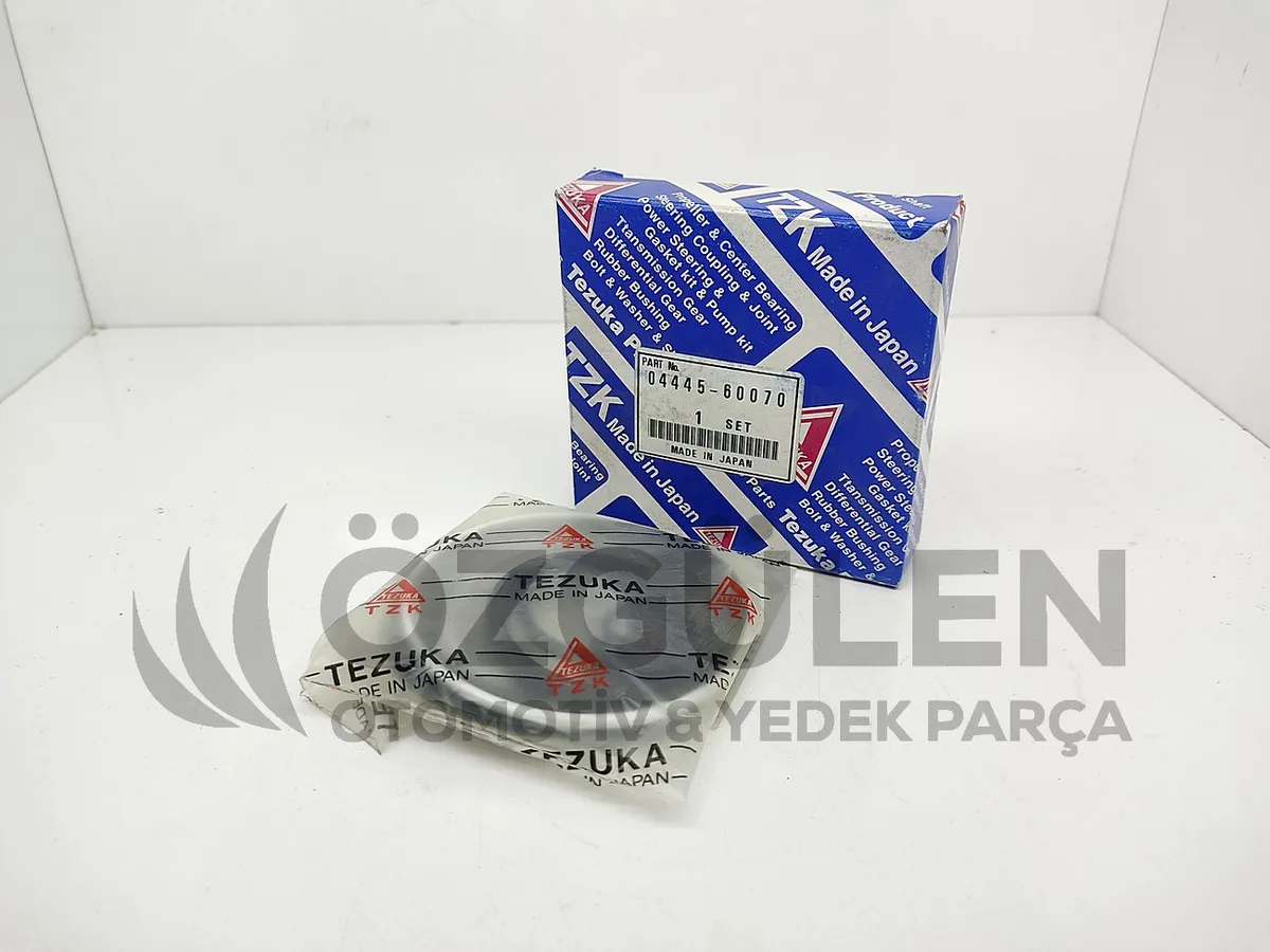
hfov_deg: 67.3
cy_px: 476
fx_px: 954
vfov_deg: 53.1
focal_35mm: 26
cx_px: 635
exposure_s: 1/100
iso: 145
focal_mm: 4.74
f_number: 1.79
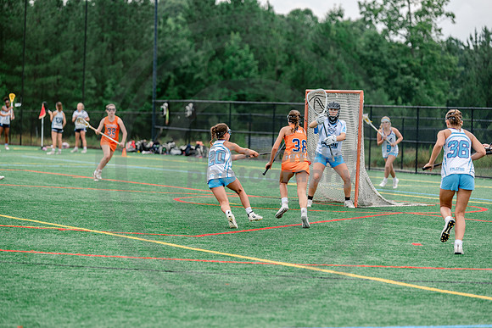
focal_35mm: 155
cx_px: 246
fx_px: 2119
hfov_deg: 13.2
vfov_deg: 8.9
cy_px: 164
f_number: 3.5
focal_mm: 155
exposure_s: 1/800
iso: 250
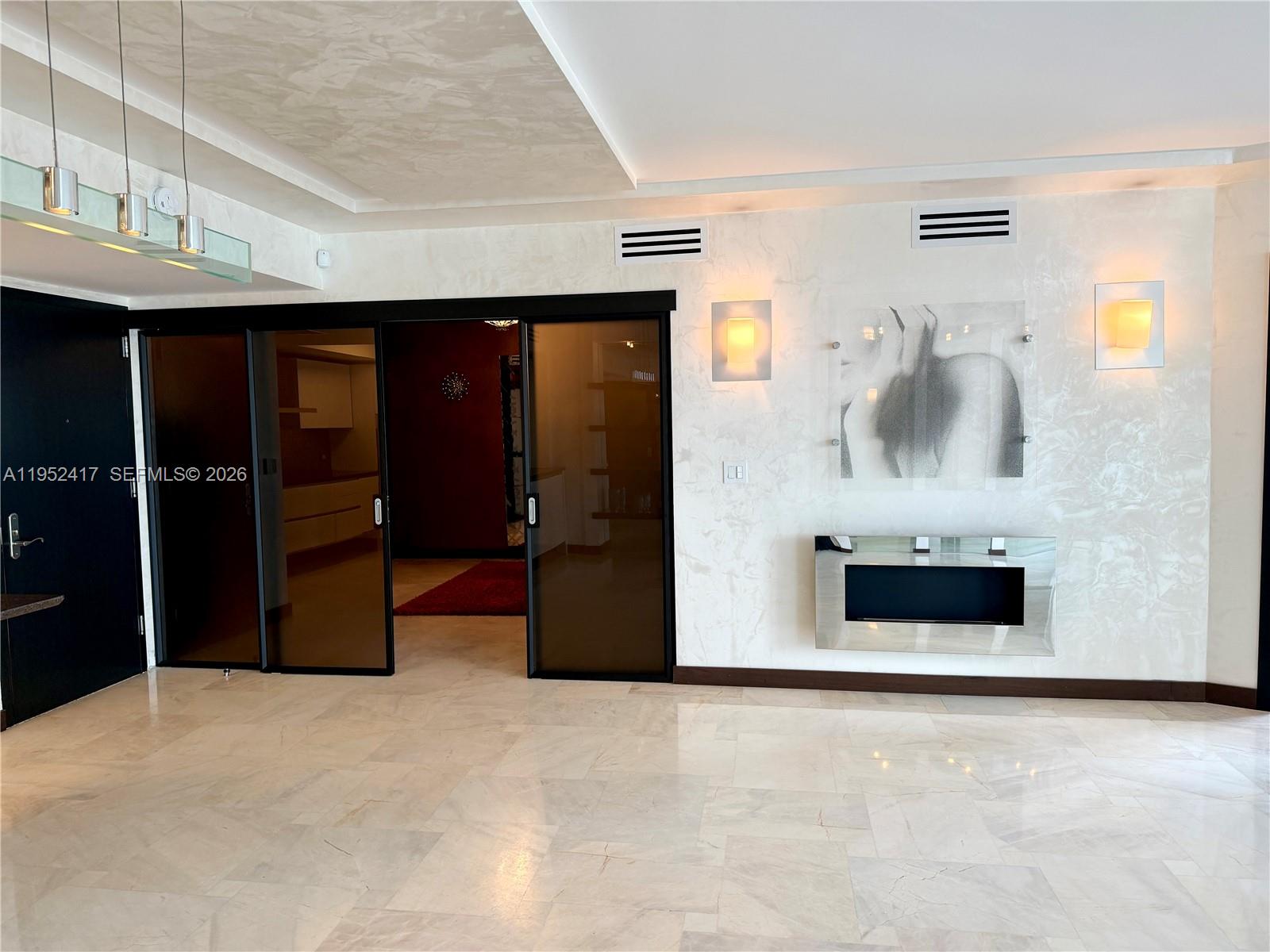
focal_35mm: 24
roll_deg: +1.3
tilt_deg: -3.2
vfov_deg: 56.8
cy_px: 476
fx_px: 881
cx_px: 635
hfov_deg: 71.6
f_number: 1.78
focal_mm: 6.76
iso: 125
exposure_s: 1/120
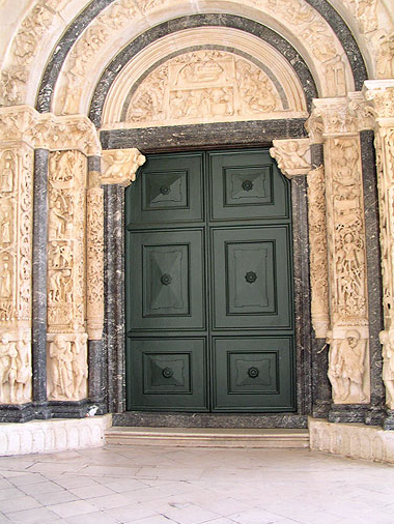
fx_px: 576
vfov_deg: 49.0
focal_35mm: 38
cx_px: 196
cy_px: 258
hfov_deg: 37.8
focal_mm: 5.6
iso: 100
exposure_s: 1/45
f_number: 2.7
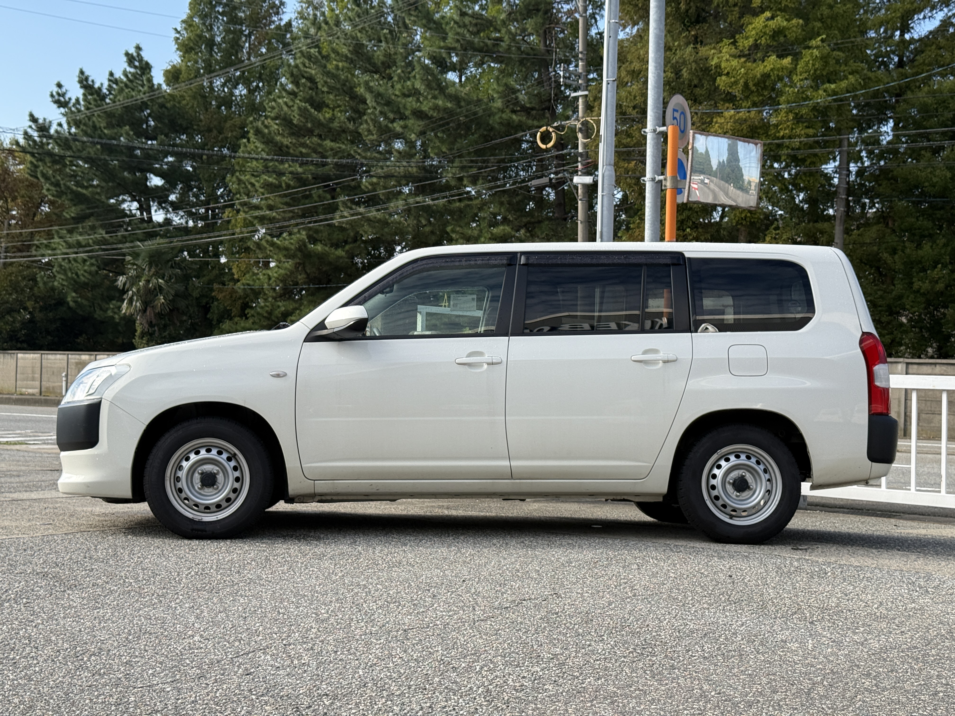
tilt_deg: +1.3
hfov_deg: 39.7
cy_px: 358
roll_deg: -1.1
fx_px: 1324
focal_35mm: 48
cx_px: 478
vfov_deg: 30.3
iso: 80
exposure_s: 1/2667
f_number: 1.78
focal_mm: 6.76
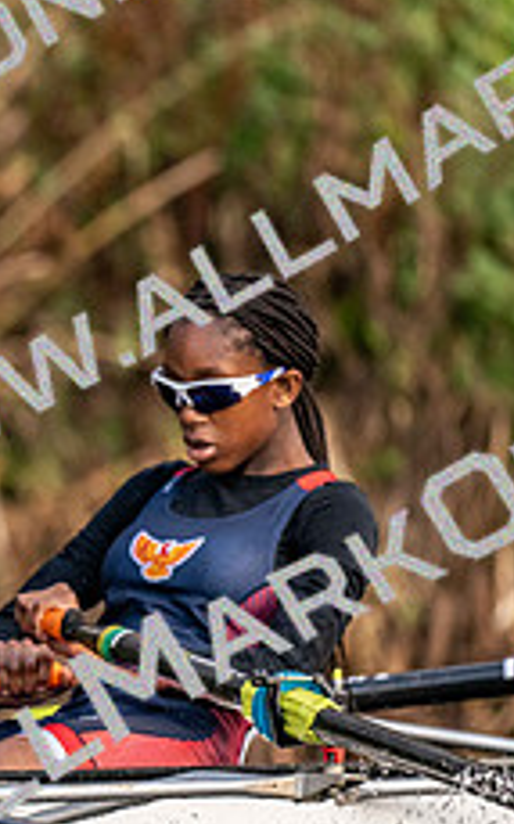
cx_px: -467
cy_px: 585
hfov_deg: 0.8
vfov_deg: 1.4
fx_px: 34717
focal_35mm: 1548
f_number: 4
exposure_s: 1/2500
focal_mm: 600
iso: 2000
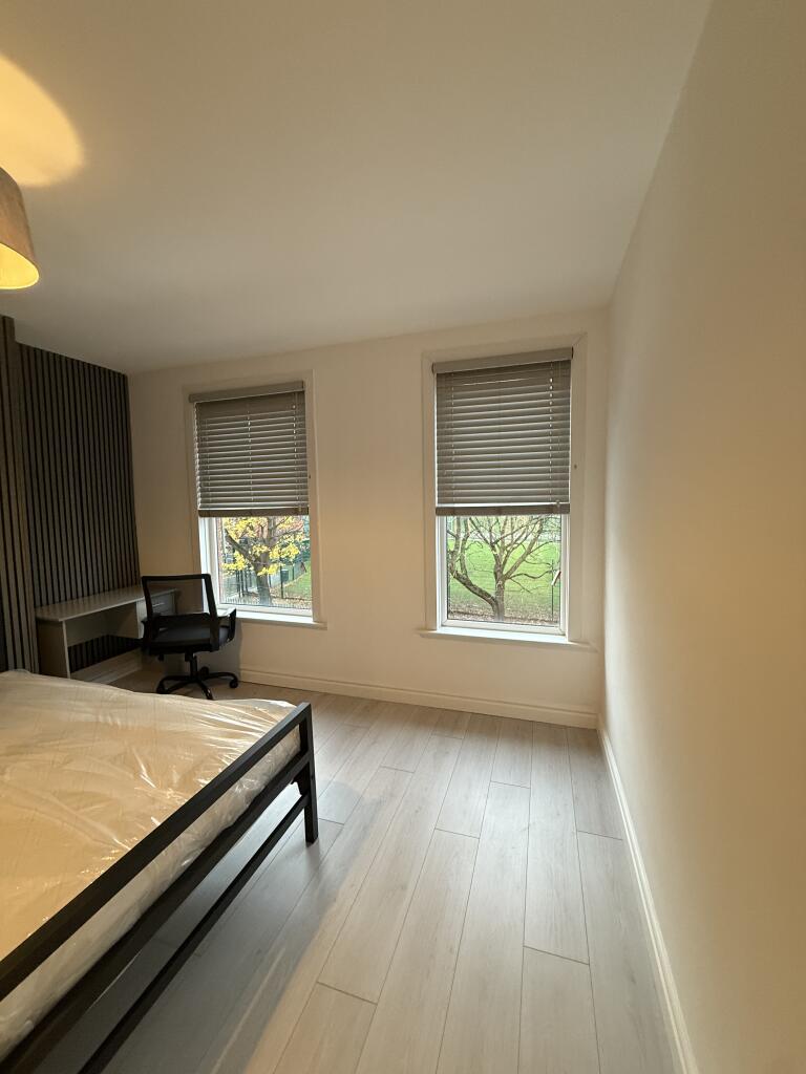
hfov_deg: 85.7
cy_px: 537
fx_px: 435
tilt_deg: -3.7
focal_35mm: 14
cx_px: 403
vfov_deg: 102.1
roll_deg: +0.1
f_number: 2.2
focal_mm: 2.22
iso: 320
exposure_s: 1/50
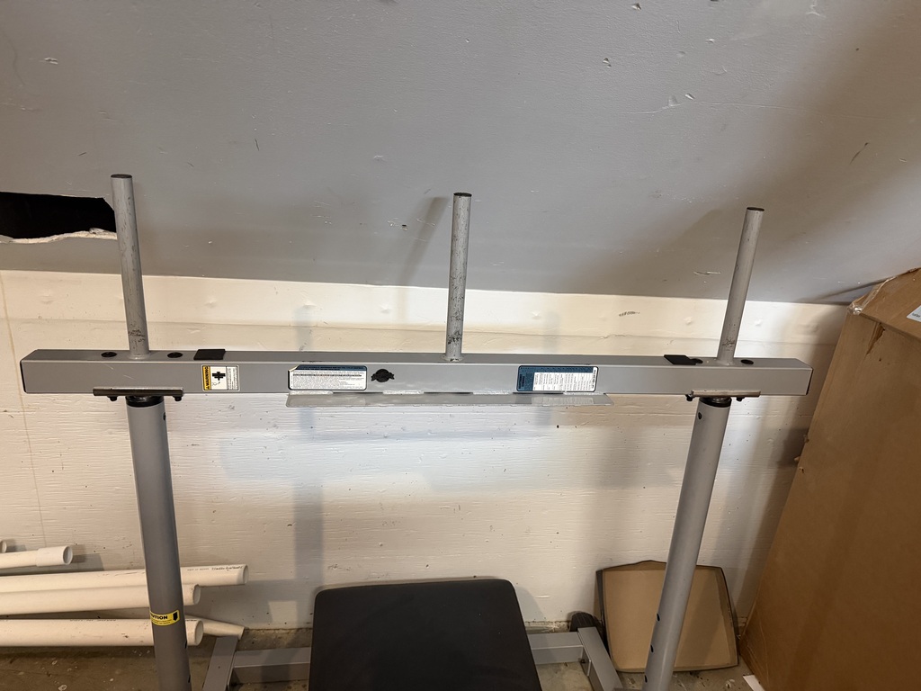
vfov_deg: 56.8
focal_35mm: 24
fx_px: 639
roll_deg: -4.4
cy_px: 346
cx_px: 460
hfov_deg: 71.6
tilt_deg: -19.4
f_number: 1.78
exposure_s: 1/60
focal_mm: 6.76
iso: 640
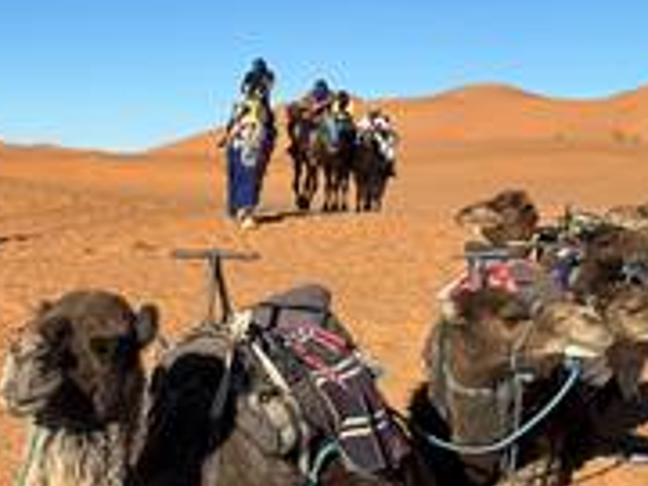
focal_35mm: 64
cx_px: -169
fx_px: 1198
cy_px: 335
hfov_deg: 26.3
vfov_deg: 22.8
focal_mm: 6.86
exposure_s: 1/5263
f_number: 1.78
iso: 80
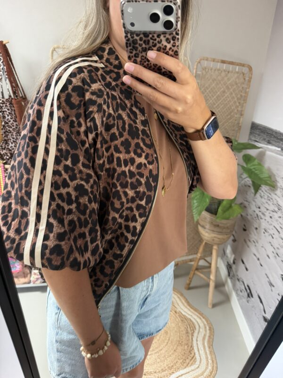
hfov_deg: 56.8
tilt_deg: -42.8
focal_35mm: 24
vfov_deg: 71.6
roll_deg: -4.8
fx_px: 262
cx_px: 142
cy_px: 189
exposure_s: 1/50
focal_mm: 6.76
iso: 800
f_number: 1.78
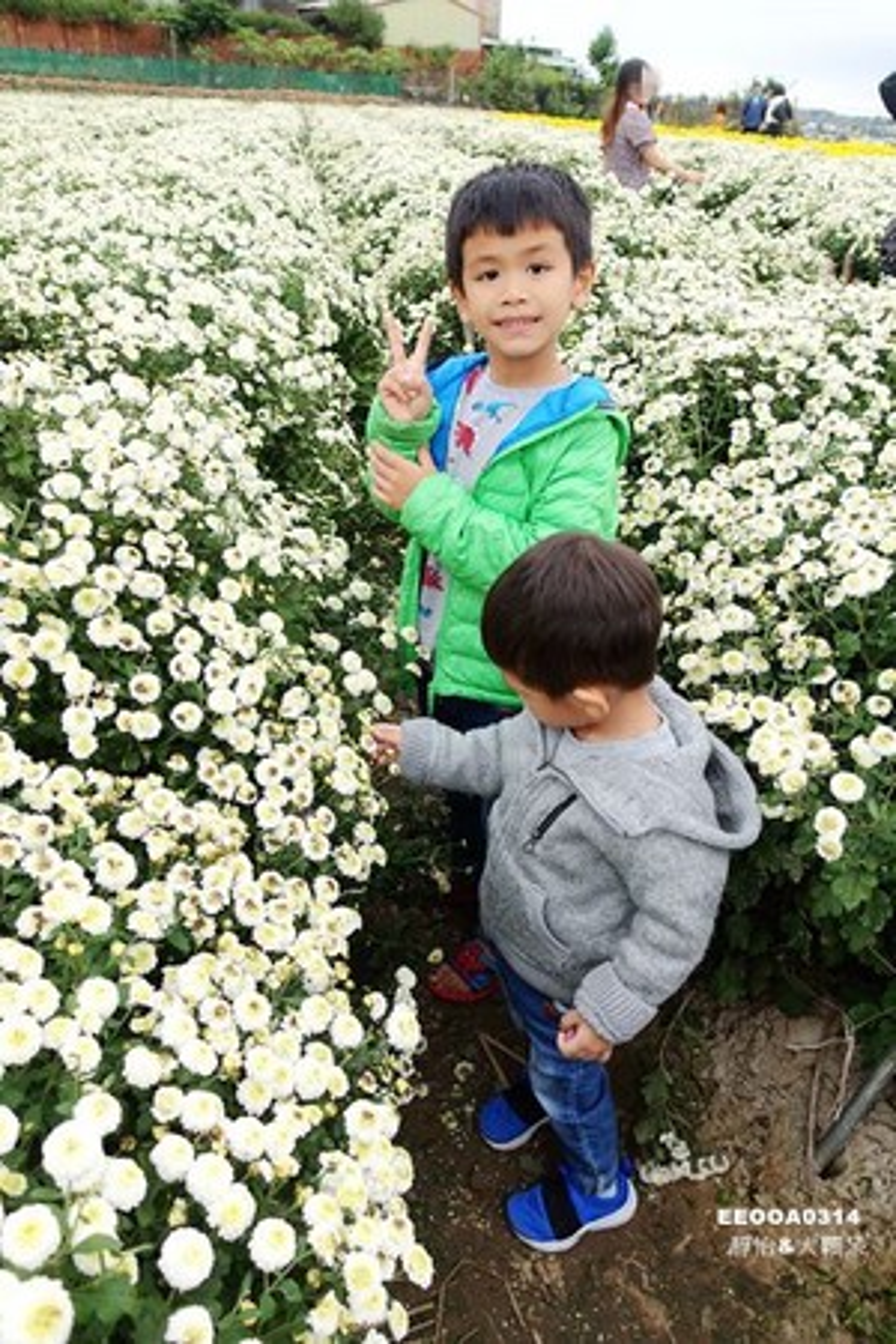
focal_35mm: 24
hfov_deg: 53.1
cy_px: 672
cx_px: 448
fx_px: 896
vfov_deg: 73.7
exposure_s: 1/125
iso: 125
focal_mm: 8.8
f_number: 2.8
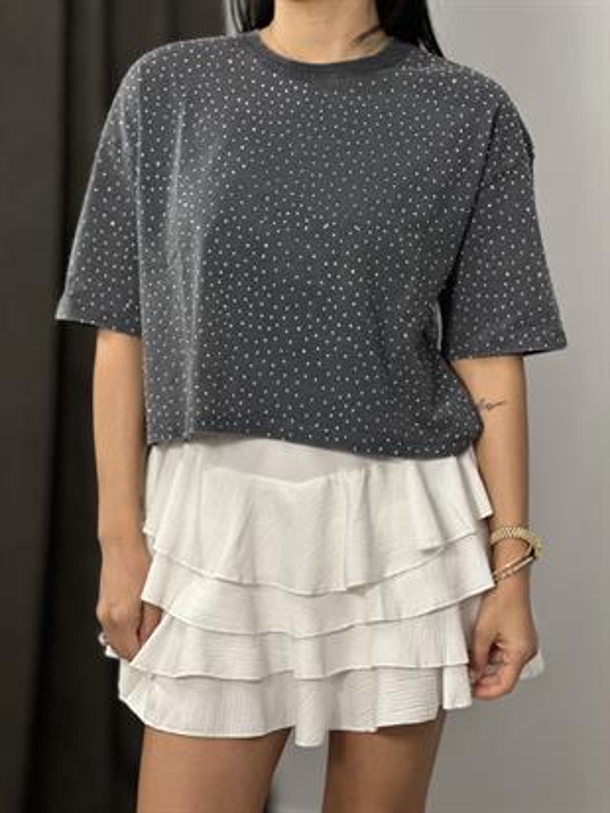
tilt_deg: -7.1
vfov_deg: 25.3
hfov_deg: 19.1
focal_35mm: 77
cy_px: 406
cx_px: 305
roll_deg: +1.4
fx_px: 1808
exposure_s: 1/100
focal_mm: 9
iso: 250
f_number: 2.8
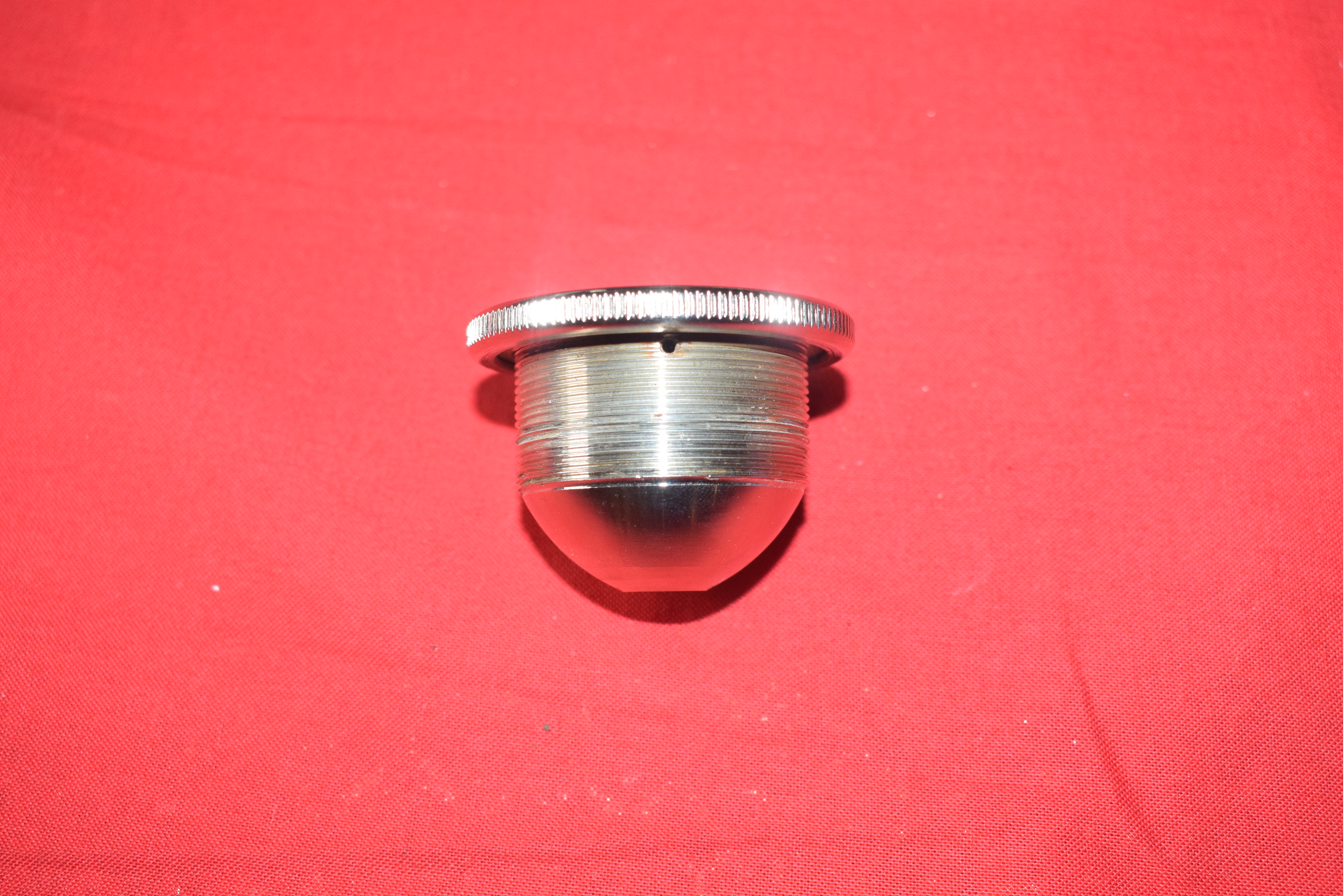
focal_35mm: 43
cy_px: 479
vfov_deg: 31.5
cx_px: 680
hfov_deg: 45.8
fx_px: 1588
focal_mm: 25
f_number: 5.6
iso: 1000
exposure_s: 1/160
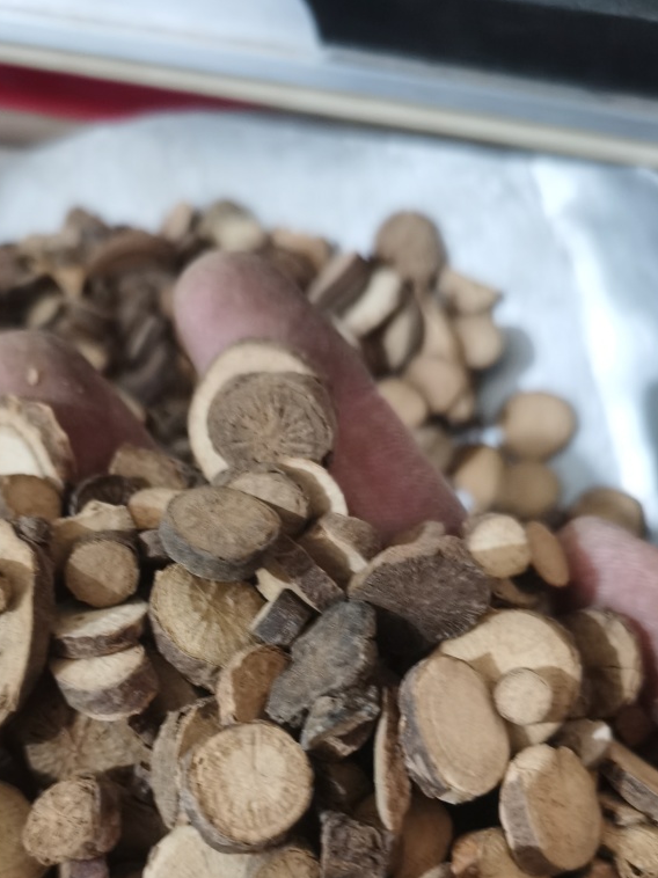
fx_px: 964
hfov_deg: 37.6
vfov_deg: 47.9
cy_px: 611
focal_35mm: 38
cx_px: 279
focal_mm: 5.58
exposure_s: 1/25.7
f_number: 1.8
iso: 500
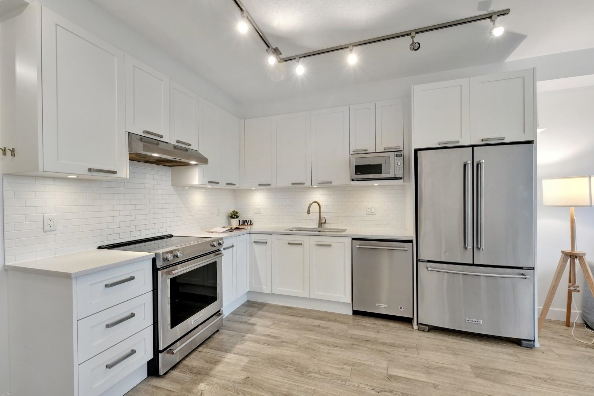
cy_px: 198
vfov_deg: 78.1
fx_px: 244
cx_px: 297
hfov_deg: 101.1
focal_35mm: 15
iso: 400
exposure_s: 1/20
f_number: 8
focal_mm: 14.8
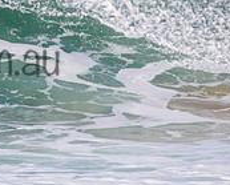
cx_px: -81
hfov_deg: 0.8
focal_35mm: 2511
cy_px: 45
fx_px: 17122
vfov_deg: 0.6
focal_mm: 800
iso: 1250
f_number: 11
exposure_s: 1/2000
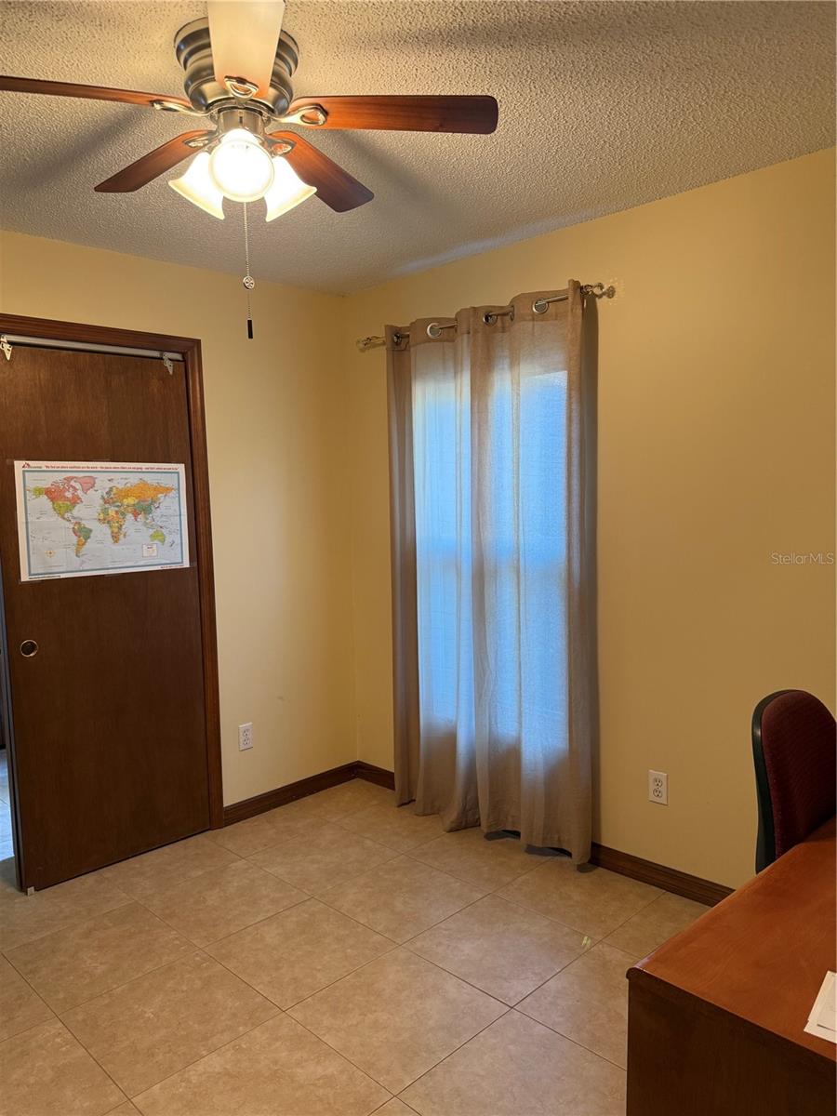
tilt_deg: -4.2
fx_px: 774
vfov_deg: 71.6
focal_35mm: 24
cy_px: 558
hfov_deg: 56.8
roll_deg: +0.4
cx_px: 418
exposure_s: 1/60
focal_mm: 6.76
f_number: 1.78
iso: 200
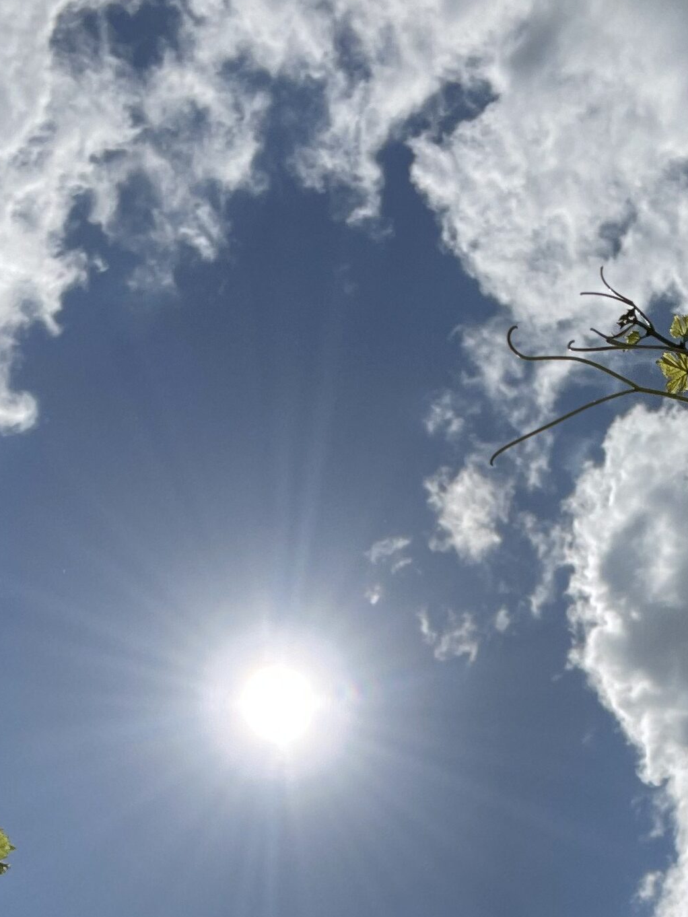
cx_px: 384
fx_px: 1801
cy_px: 1018
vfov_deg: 26.3
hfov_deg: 21.6
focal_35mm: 68
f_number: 2.2
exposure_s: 1/7576
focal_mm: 2.71
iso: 25
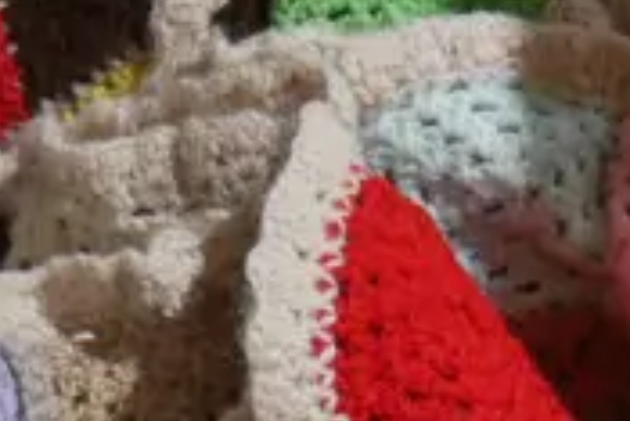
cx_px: 824
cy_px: 1072
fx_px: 2977
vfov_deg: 7.5
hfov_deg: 11.7
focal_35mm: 170
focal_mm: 14
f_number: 3.5
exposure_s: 1/60
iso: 320
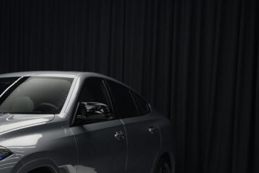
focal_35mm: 74
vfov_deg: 18.0
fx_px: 532
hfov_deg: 26.0
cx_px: 3
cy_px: 166
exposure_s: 1/40
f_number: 4
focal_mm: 35
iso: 500
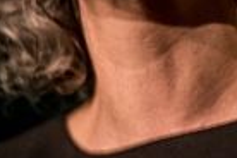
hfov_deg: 2.4
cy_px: -31
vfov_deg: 1.6
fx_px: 5720
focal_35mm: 869
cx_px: 232
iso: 1600
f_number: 2.8
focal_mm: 200
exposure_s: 1/80
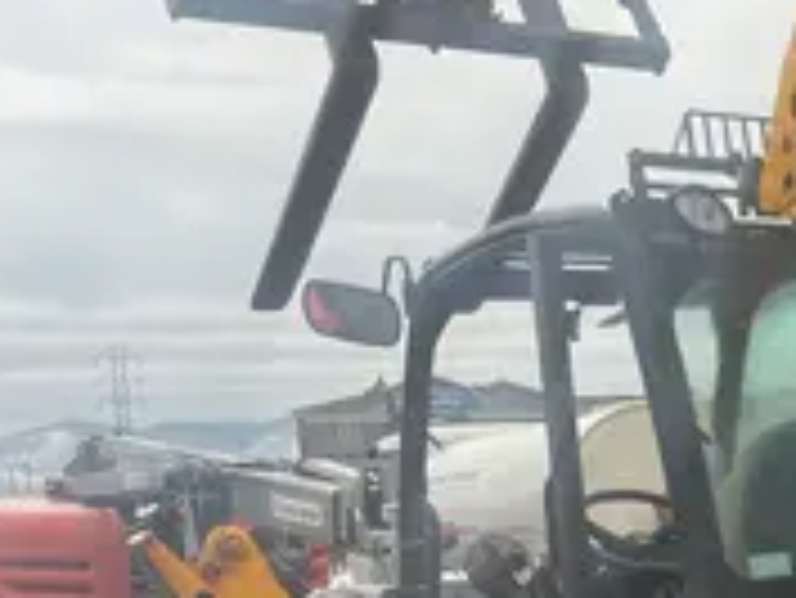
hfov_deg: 20.5
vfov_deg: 17.6
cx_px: 1205
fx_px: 1864
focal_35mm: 81
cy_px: 645
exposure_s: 1/338
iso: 50
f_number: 1.6
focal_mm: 5.1
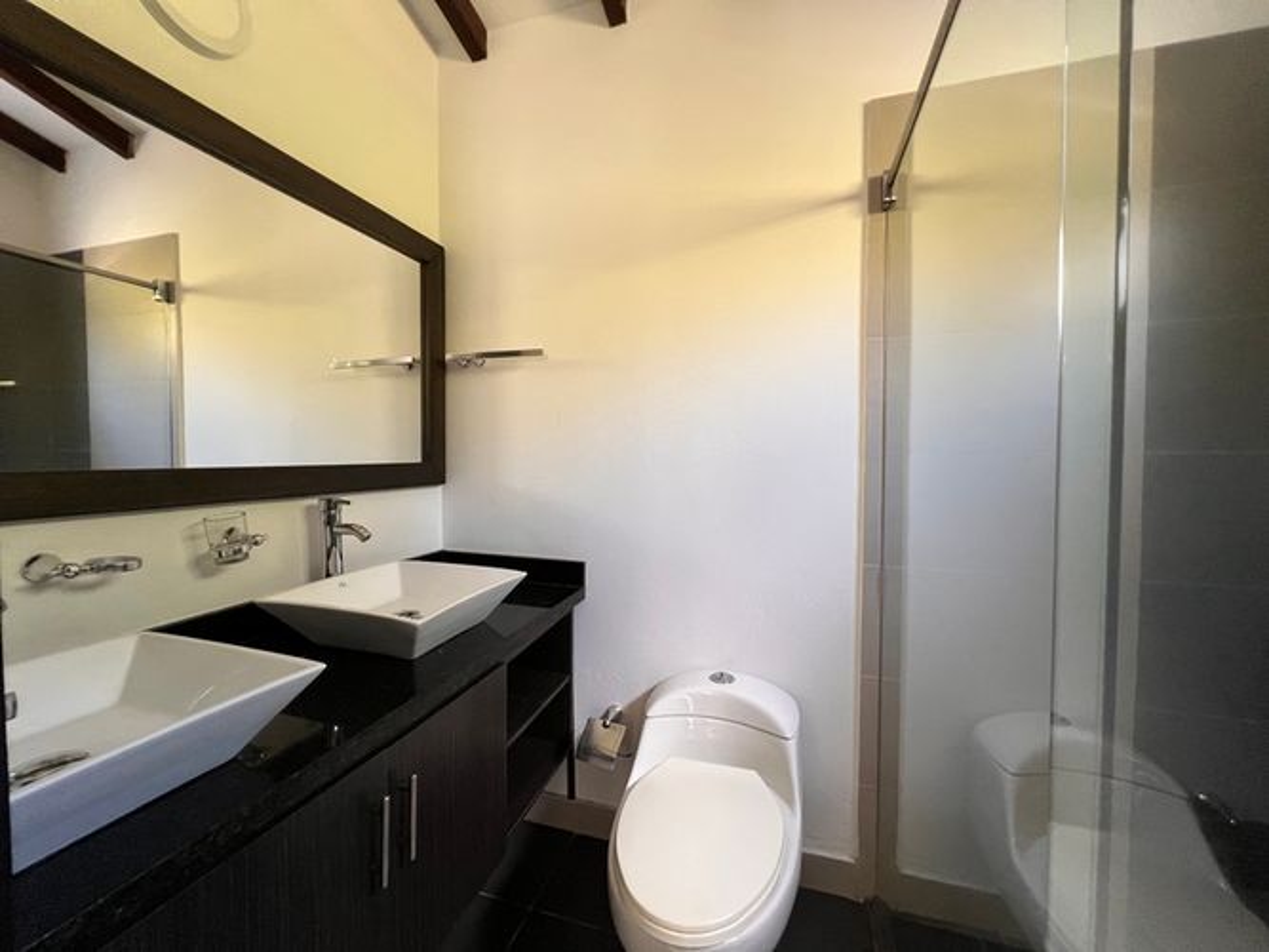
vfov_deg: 89.9
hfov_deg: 106.2
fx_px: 476
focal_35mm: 13
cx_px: 634
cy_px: 476
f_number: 1.8
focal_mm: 1.57
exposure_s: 1/60
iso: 320
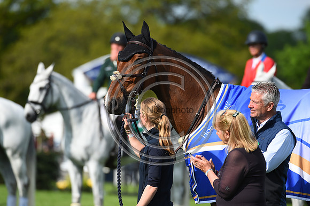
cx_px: 155
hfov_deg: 5.2
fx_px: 3442
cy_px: 103
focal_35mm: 400
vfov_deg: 3.4
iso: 360
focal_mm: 400
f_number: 5.6
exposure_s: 1/1250
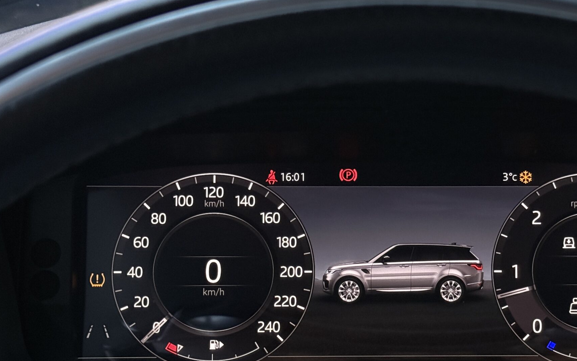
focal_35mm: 76
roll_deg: -0.5
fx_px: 1195
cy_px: 247
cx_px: 411
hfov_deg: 26.9
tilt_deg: -16.5
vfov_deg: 17.1
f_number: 1.78
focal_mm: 6.76
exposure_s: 1/25
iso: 400
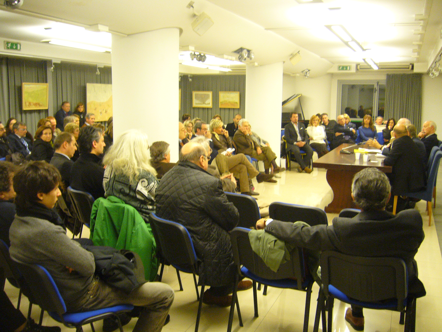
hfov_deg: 52.6
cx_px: 221
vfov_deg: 40.7
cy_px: 166
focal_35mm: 35
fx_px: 447
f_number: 2.8
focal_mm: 5.8
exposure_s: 1/8
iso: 200
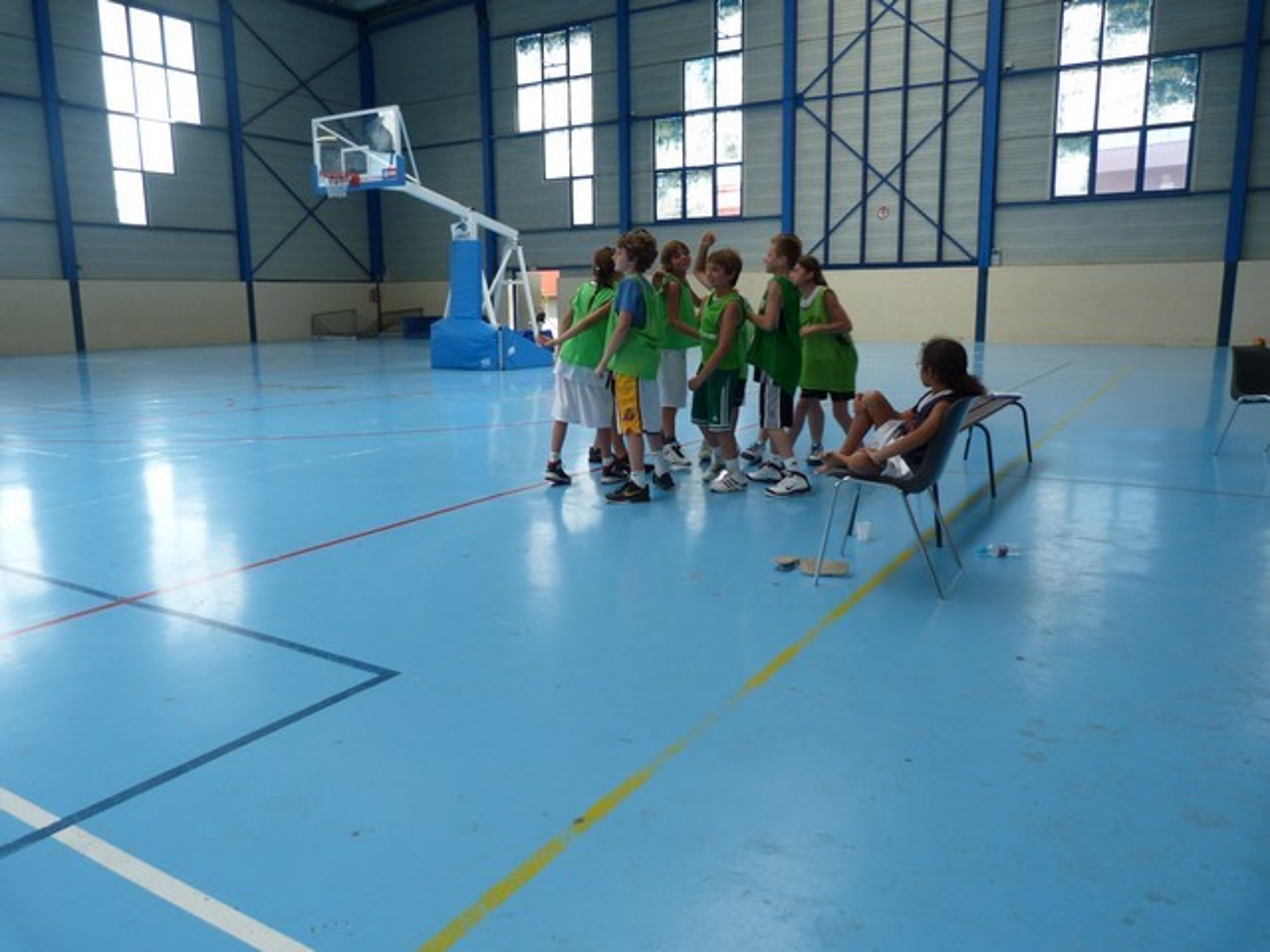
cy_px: 476
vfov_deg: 54.9
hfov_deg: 69.4
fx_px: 917
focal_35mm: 25
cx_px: 635
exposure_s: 1/60
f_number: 2.8
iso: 100
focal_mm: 4.5
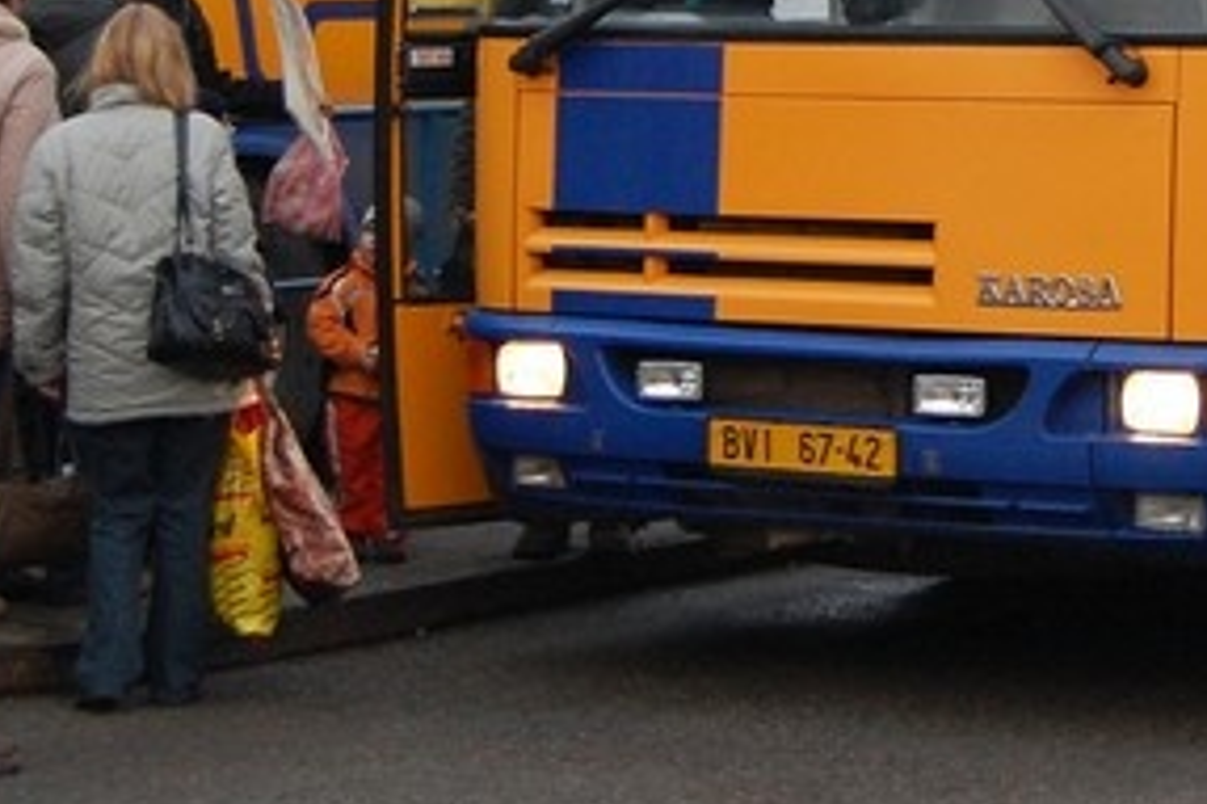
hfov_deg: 12.7
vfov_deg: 8.5
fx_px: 5361
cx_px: 1098
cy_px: -202
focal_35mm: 160
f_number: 4.5
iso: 800
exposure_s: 1/100
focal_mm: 34
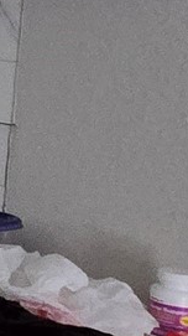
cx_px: -834
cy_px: 50
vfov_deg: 19.7
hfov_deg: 5.8
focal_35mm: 107
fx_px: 950
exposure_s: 1/60
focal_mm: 2.2
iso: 640
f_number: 2.2
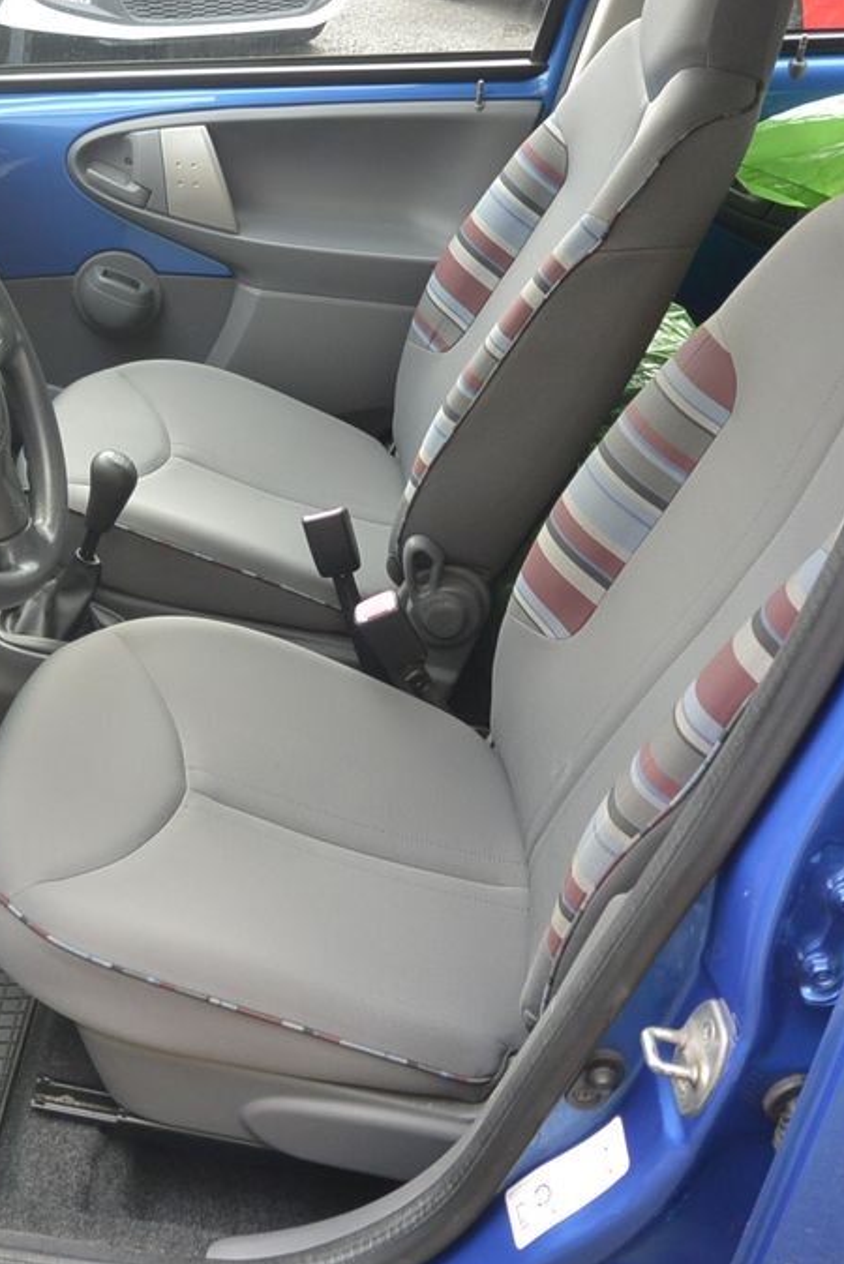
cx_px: 159
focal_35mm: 41
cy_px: 633
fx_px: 1440
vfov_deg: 47.4
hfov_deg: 31.7
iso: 200
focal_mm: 10
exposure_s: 1/160
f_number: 3.5
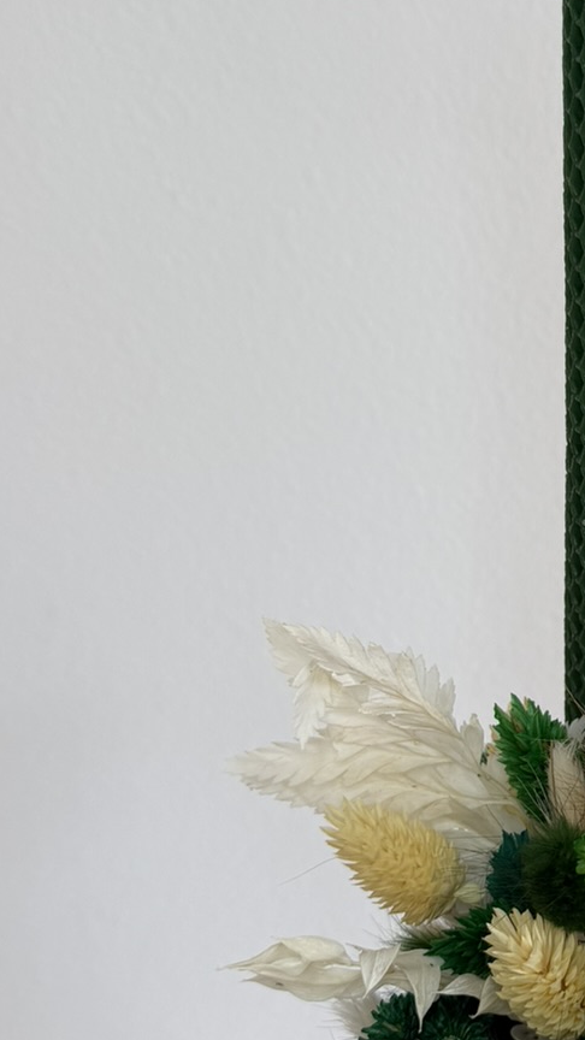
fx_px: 1710
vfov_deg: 33.8
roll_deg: -0.7
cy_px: 598
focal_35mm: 62
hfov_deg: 18.3
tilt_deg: -15.8
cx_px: 728
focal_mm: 6.76
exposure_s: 1/121
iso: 64
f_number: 1.78
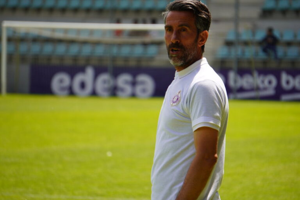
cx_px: 150
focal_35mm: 308
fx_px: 2562
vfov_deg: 4.5
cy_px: 100
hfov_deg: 6.7
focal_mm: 205
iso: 100
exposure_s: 1/320
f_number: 6.3
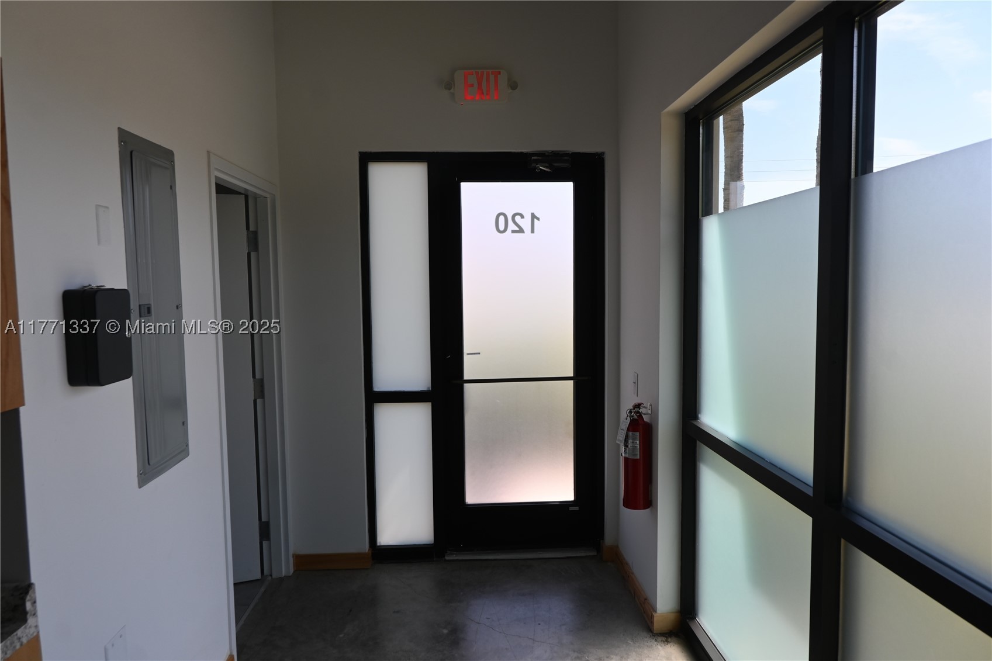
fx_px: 661
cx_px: 496
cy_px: 330
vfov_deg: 53.1
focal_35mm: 24
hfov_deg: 73.7
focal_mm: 16
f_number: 5.6
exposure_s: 1/250
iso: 180
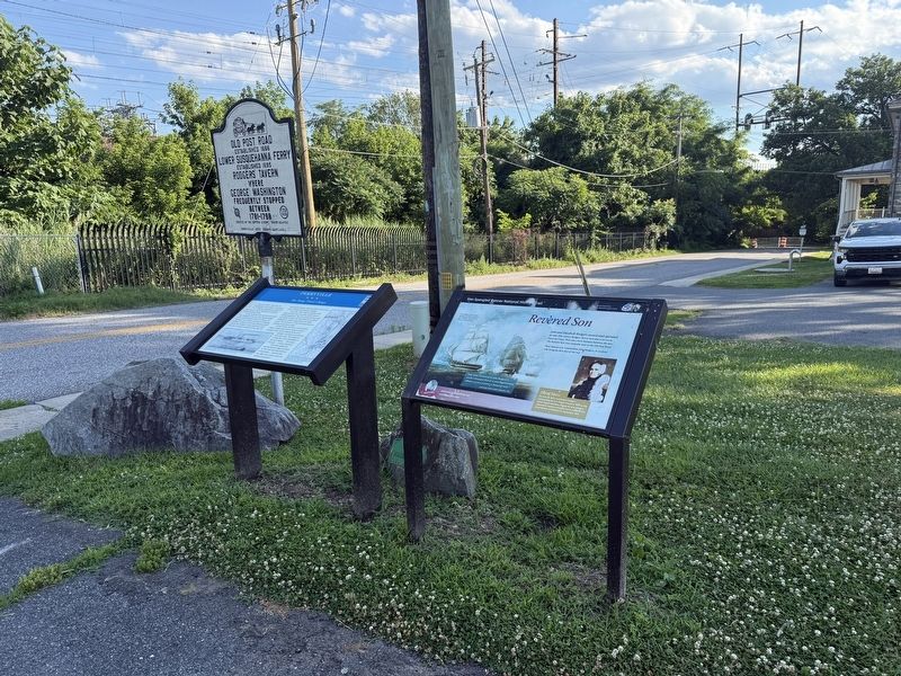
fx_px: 625
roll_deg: -0.1
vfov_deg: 56.8
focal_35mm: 24
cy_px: 338
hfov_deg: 71.6
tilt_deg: -7.0
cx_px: 450
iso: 100
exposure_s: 1/1553
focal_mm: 6.76
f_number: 1.78
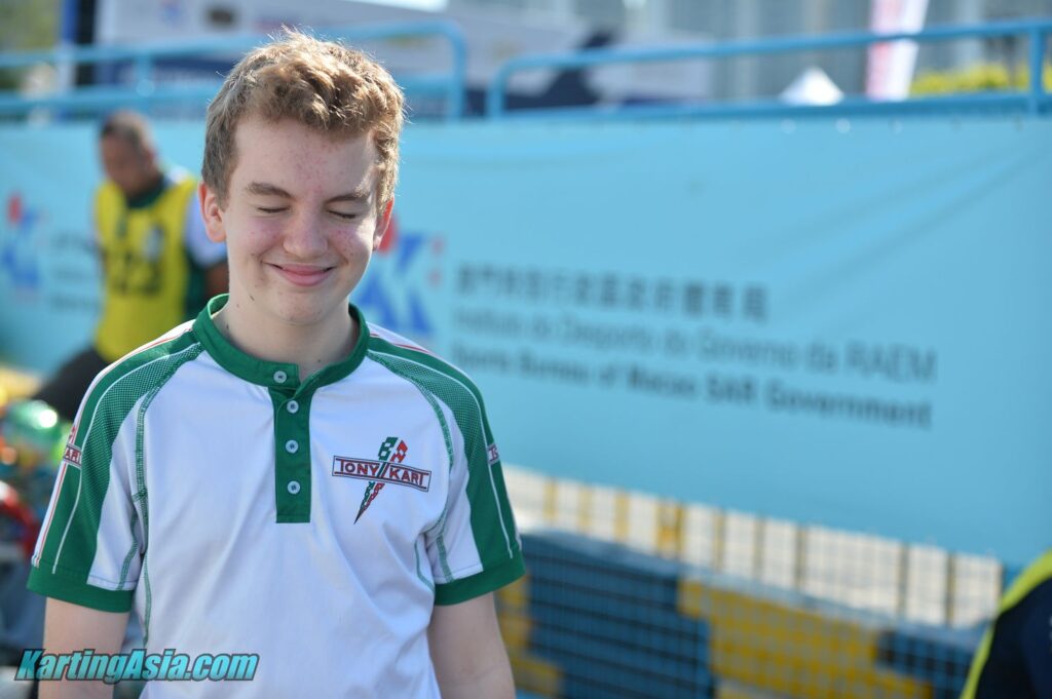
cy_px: 350
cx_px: 526
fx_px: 2044
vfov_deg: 19.4
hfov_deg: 28.9
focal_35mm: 70
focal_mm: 70
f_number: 2.8
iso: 320
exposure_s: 1/3200
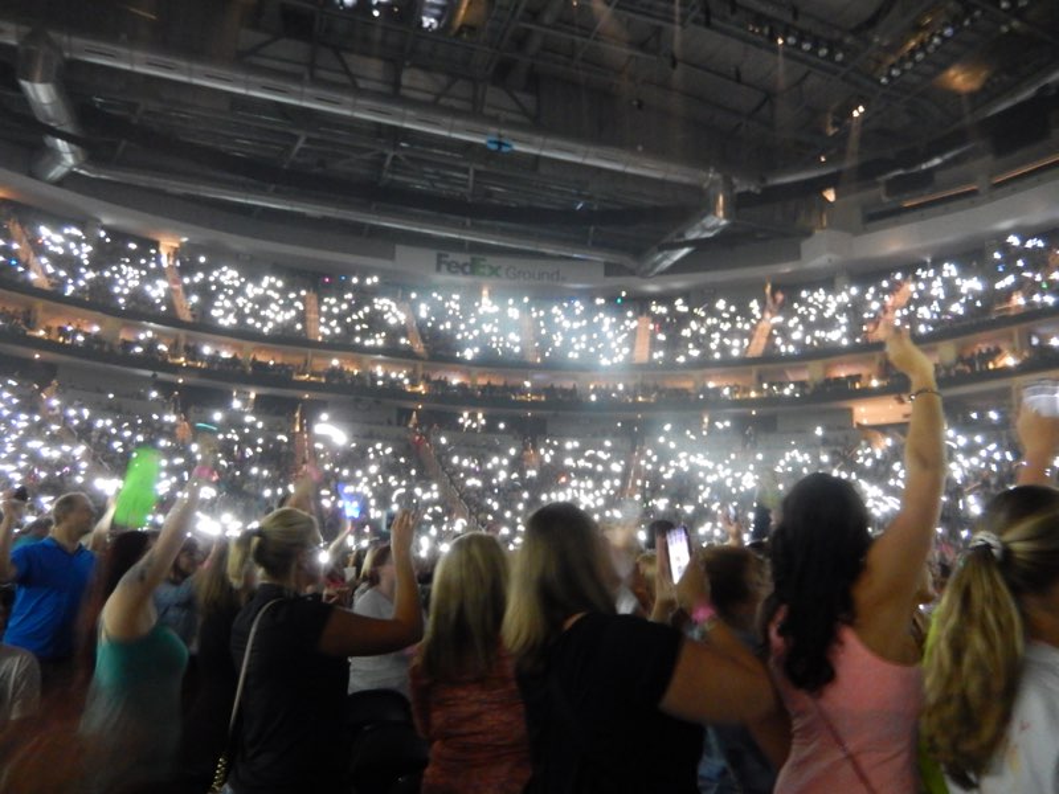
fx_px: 765
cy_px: 397
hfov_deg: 69.4
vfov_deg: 54.9
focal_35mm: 25
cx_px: 530
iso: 800
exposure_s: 1/2.5
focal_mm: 4.5
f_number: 3.4
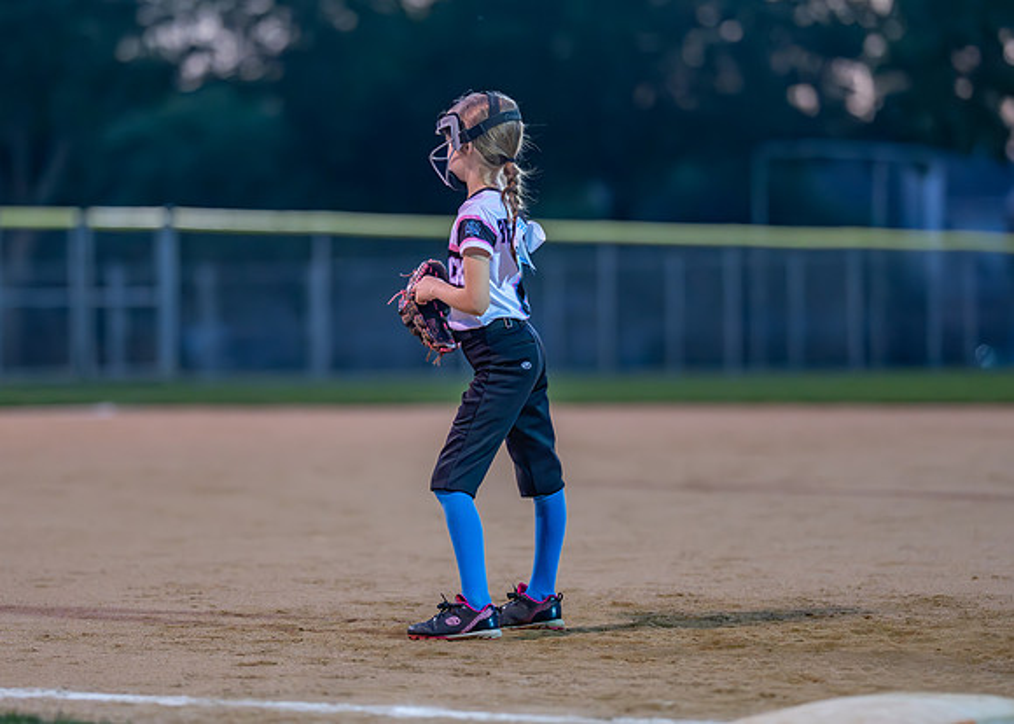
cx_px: 458
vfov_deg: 7.7
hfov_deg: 10.8
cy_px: 360
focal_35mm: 187
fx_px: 5374
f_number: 1.8
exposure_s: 1/2000
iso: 4000
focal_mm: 135
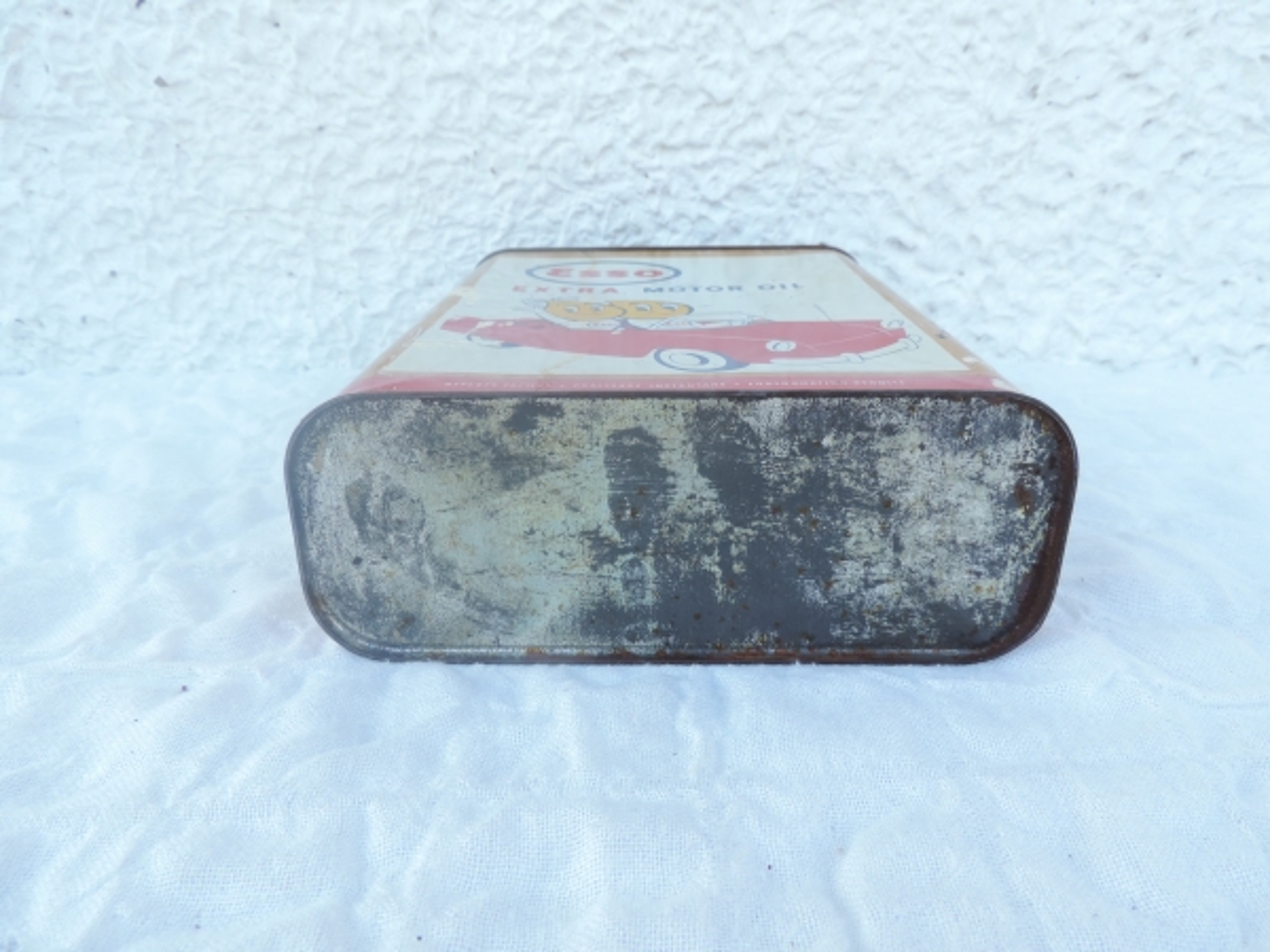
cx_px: 635
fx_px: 881
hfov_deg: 71.6
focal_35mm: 24
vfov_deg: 56.8
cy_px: 476
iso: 80
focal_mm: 4.3
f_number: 3.3
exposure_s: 1/80
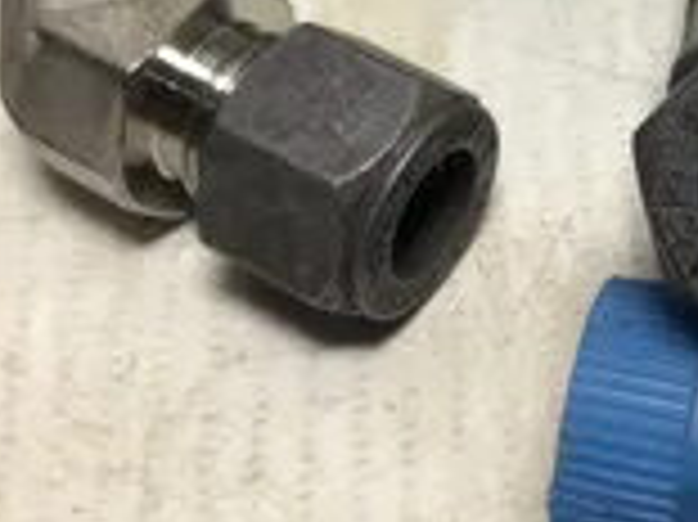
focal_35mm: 80
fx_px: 1612
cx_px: 684
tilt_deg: -49.0
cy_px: -18
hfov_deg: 23.5
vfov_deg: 17.9
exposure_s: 1/120
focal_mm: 3.3
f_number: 2.4
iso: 32
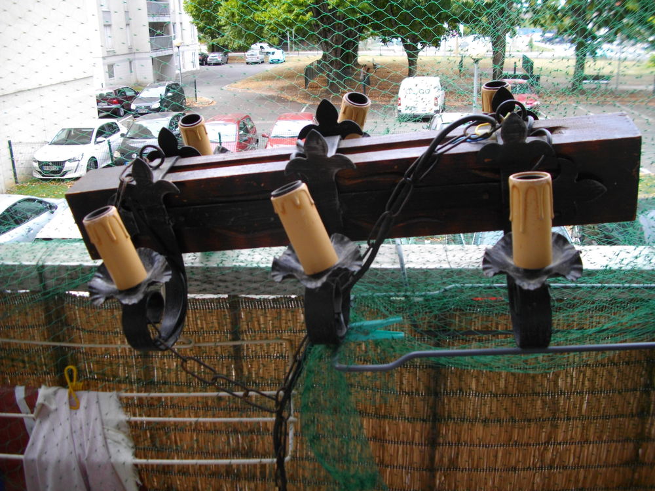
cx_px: 328
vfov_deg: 45.4
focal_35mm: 31
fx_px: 587
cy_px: 246
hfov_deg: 58.4
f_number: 2.9
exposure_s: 1/160
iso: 100
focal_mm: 5.7
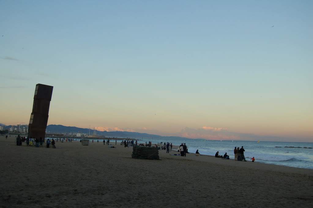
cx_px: 156
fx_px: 404
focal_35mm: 46
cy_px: 104
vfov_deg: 28.9
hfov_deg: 42.4
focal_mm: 31
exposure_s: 1/160
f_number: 6.3
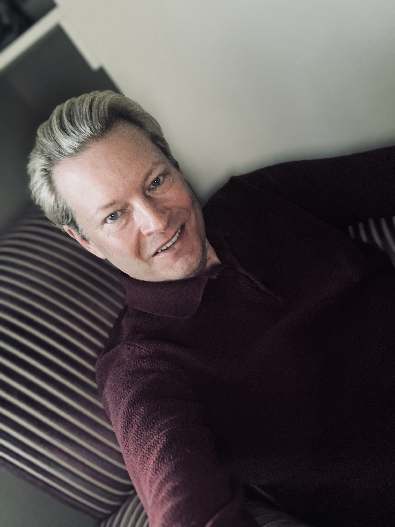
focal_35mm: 30
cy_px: 264
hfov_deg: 46.8
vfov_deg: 60.0
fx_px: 456
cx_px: 198
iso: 200
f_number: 1.9
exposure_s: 1/25
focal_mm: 2.69
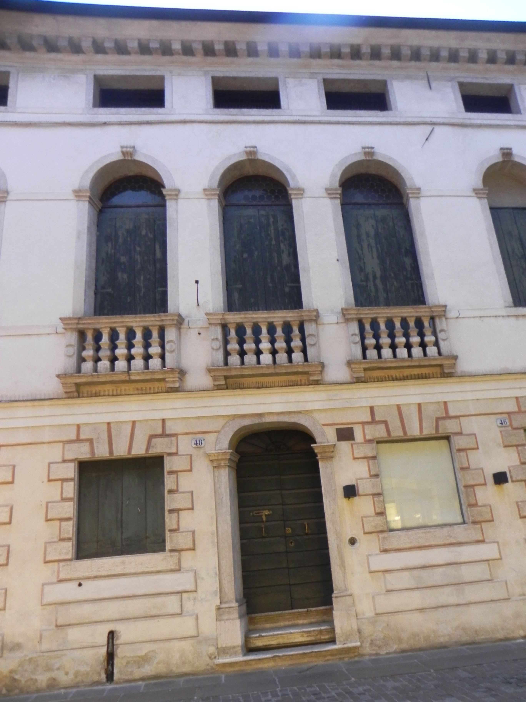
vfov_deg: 67.3
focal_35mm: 26
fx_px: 527
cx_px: 263
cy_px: 351
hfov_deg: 53.1
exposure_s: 1/5
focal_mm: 4.6
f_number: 2.8
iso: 400
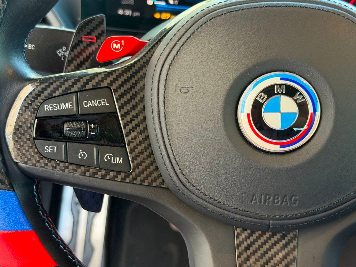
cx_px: 178
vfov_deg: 30.3
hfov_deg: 39.7
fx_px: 494
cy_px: 134
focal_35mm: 48
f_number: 1.78
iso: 200
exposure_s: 1/65
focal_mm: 6.76
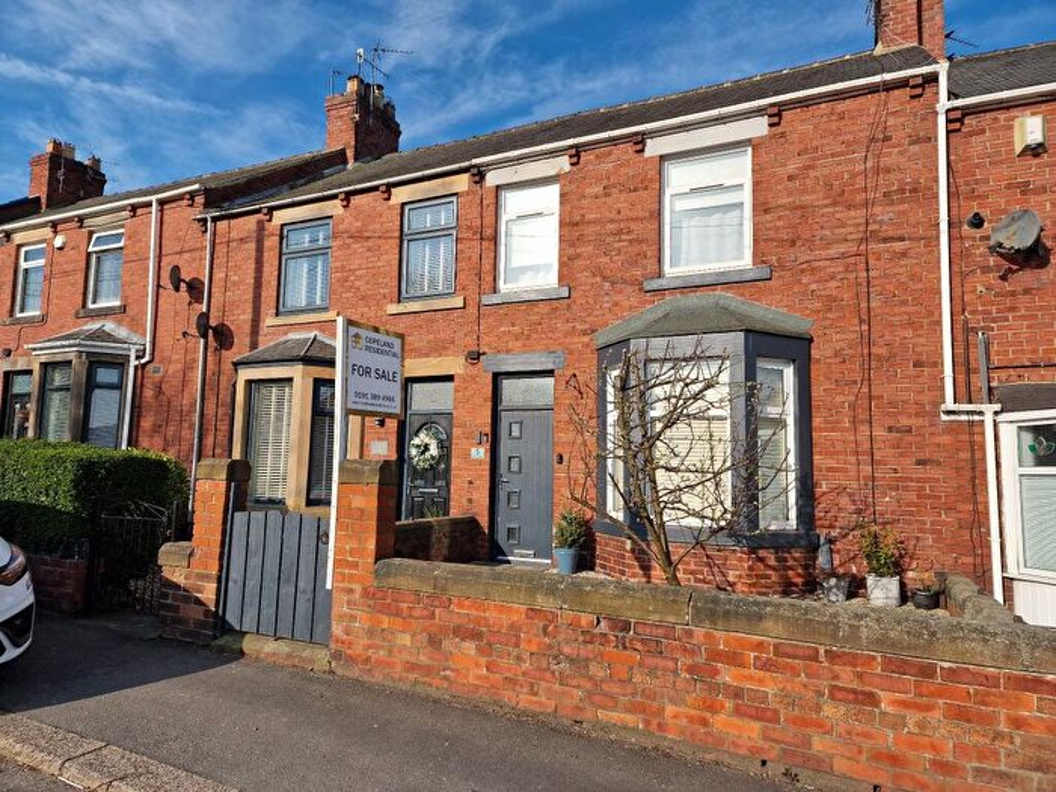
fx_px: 702
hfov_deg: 73.9
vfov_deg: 58.9
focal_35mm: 23
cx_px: 528
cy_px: 396
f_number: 1.8
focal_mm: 6.4
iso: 50
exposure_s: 1/1232
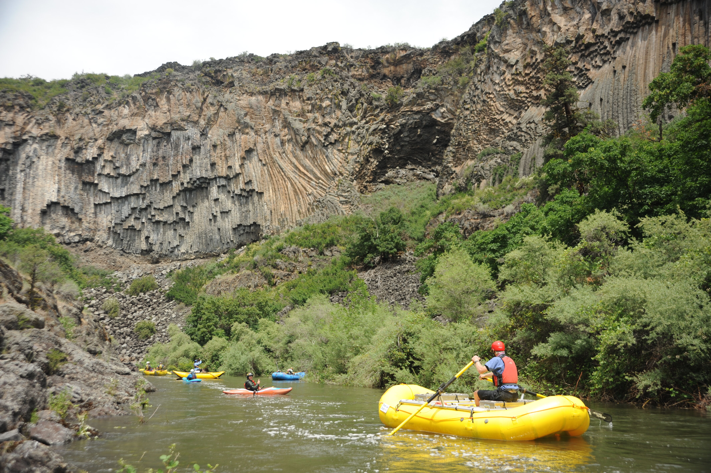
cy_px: 236
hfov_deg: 54.5
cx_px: 356
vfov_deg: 37.8
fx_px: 691
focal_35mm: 35
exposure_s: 1/640
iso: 200
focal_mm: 35
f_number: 5.6
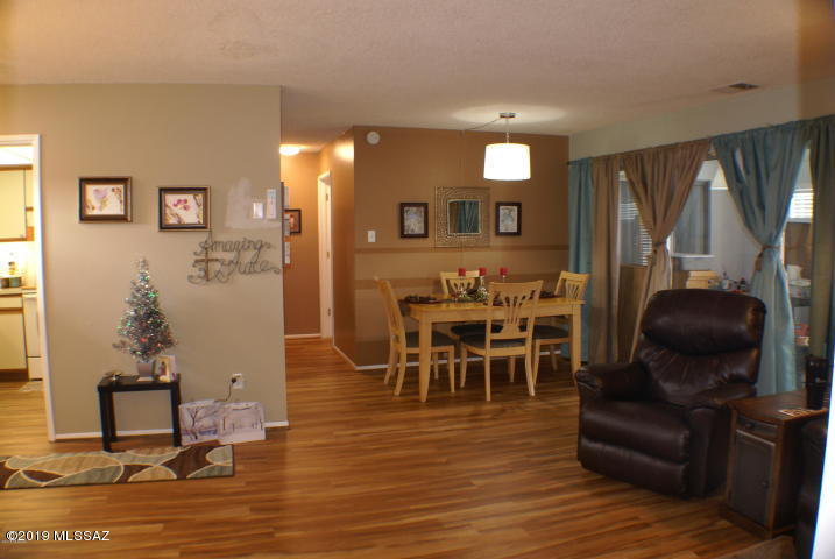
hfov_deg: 57.2
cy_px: 280
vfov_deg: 40.1
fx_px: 766
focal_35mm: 33
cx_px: 418
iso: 400
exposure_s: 1/10
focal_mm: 22
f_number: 5.6
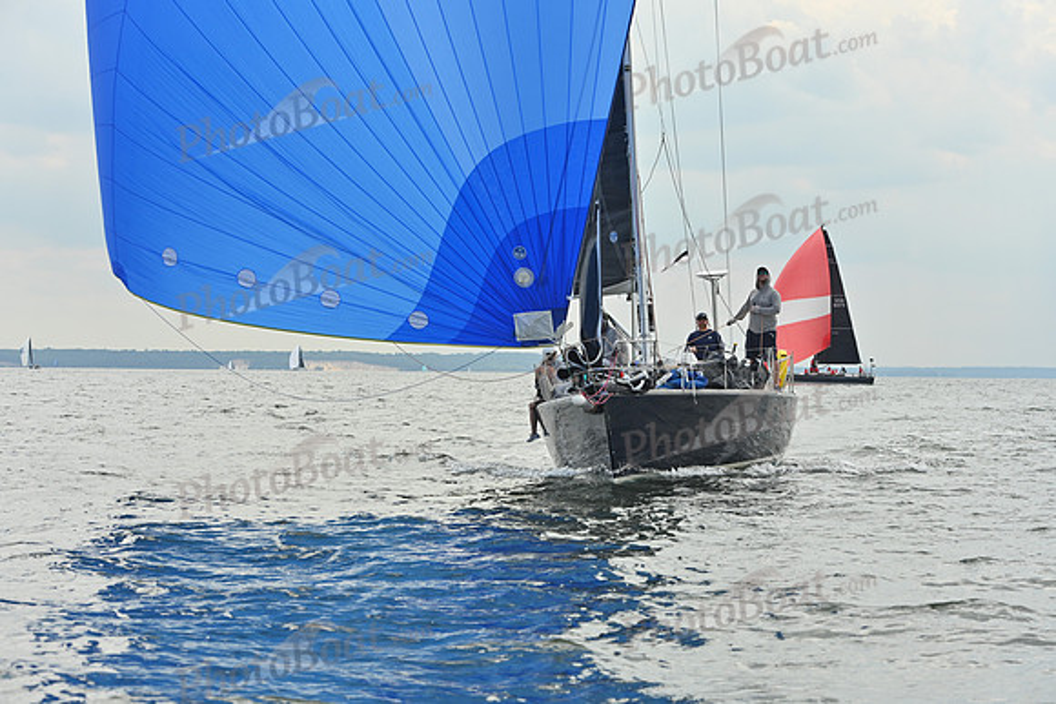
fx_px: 2787
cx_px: 528
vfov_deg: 14.4
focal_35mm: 95
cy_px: 352
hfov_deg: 21.5
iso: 320
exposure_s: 1/1600
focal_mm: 95
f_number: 6.3
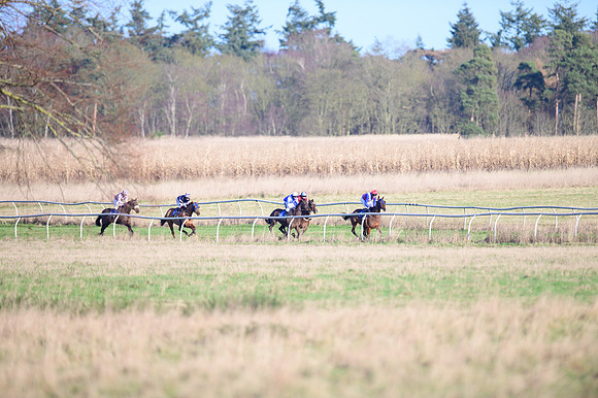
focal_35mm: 400
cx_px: 299
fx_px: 6640
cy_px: 199
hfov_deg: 5.2
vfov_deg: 3.4
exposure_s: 1/2000
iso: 400
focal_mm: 400
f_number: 5
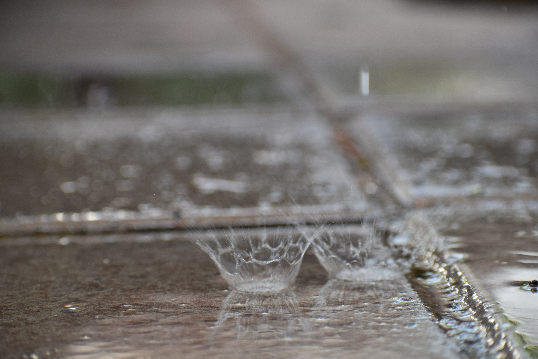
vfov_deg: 8.7
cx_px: 269
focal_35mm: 158
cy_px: 180
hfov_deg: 13.0
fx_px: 2354
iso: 500
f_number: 5.6
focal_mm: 105
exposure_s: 1/640
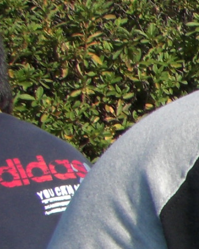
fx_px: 1376
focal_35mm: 187
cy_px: 266
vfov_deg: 10.2
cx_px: 579
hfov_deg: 7.4
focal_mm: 6.3
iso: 64
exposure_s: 1/400
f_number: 4.6
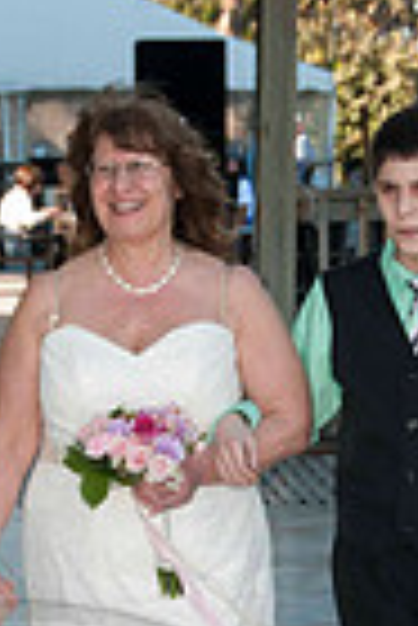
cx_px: 205
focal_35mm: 213
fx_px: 3700
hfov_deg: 6.5
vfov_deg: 9.6
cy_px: 459
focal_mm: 44
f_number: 5.6
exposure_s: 1/200
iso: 100
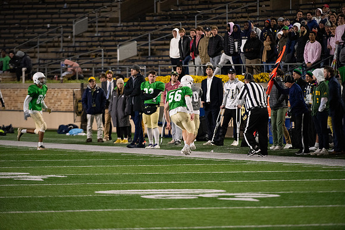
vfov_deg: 4.2
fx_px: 3163
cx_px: 172
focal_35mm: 330
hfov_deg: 6.2
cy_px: 115
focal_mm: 330
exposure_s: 1/500
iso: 5000
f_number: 4.5
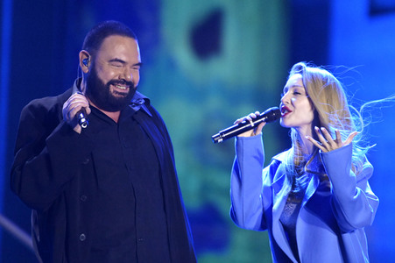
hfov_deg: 4.1
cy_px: 132
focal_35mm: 500
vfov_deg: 2.7
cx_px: 198
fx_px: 5482
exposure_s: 1/1000
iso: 12800
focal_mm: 500
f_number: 5.6
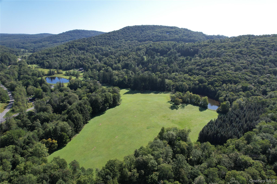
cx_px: 138
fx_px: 169
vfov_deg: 57.2
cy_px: 92
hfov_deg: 78.6
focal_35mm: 22
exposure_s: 1/1250
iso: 100
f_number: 2.8
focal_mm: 8.38
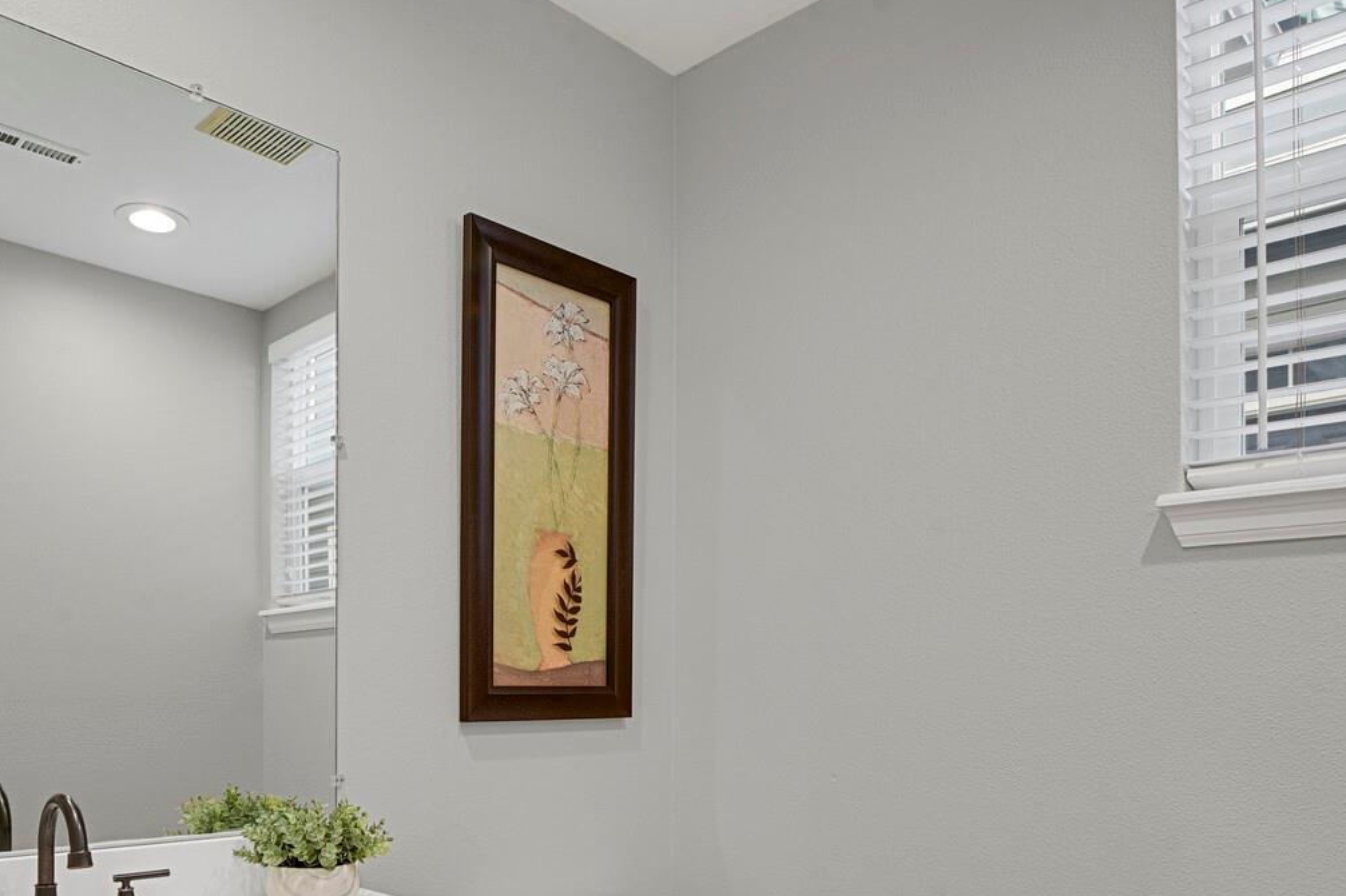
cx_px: 573
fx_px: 1009
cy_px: 692
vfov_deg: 45.9
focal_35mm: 27
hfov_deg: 67.0
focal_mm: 17
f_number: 8
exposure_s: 2
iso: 250
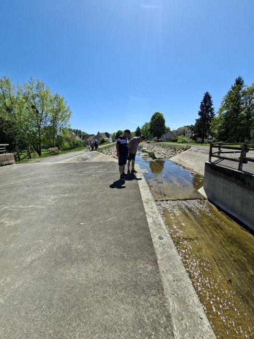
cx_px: 127
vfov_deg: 106.2
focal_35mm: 13
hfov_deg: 89.9
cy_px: 170
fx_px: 127
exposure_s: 1/1067
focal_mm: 1.74
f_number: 2.2
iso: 40
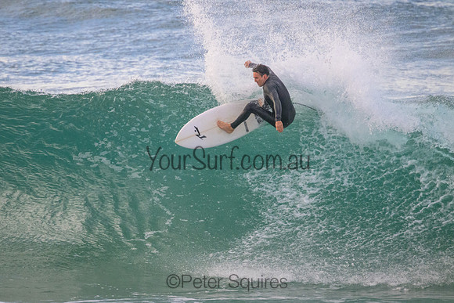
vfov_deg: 1.5
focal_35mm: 919
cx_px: 193
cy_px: 146
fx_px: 11596
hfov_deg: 2.2
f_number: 11
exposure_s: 1/1600
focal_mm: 800
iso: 4000
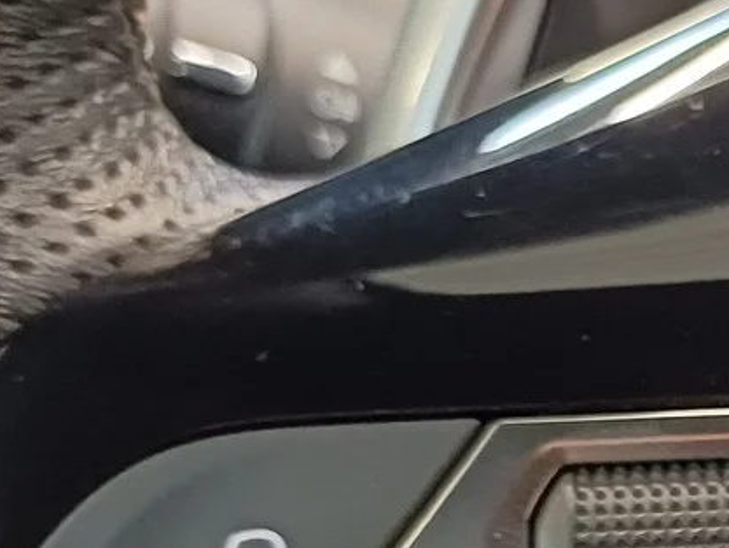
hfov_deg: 18.0
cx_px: 1122
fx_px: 2022
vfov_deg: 14.9
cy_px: 657
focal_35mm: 96
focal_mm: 4.65
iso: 1000
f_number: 1.8
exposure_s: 1/20
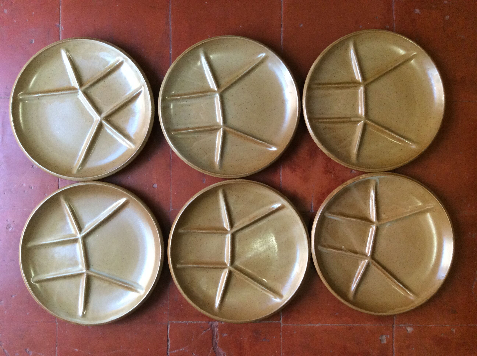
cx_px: 238
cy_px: 178
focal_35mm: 32
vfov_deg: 44.1
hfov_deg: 56.9
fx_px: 440
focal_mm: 3.3
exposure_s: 1/25
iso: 160
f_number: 2.4
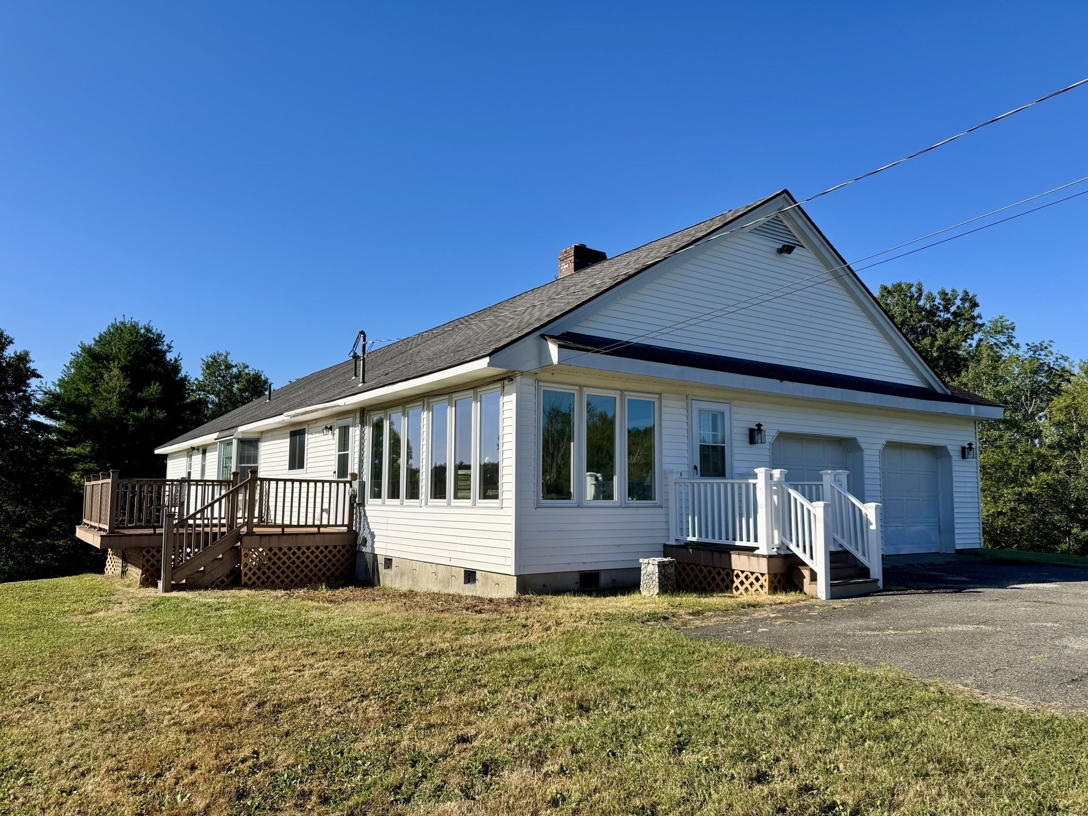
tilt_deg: +5.1
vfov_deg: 56.8
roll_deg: -0.4
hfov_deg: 71.6
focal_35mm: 24
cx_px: 544
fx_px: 754
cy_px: 408
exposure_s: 1/4310
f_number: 1.78
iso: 80
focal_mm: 6.76
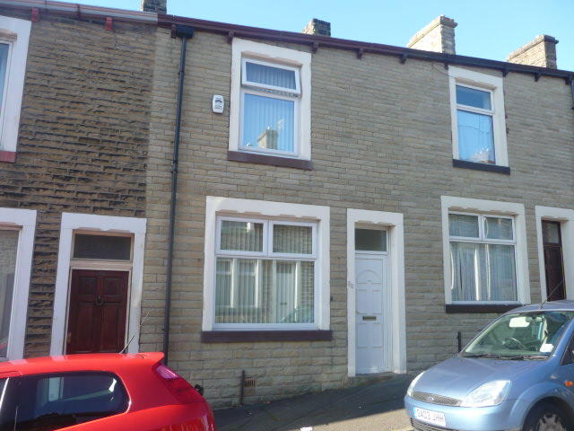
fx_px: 481
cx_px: 287
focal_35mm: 29
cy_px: 216
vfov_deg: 48.2
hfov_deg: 61.7
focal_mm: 4.7
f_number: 3.3
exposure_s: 1/200
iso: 100
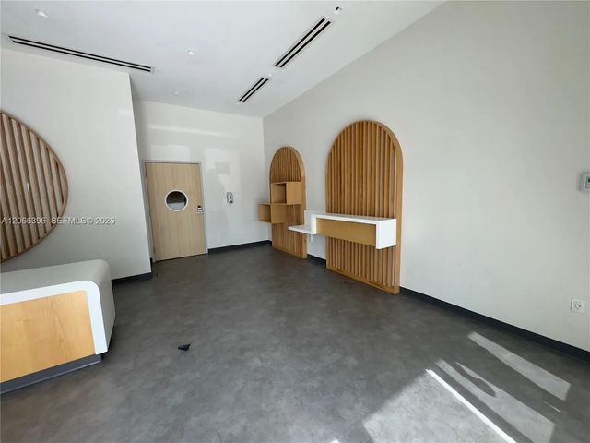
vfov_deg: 85.7
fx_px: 239
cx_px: 295
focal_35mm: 14
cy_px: 222
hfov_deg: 102.1
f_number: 2.2
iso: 64
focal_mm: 2.22
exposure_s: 1/99
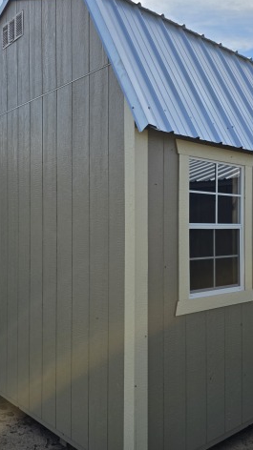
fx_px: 406
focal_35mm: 34
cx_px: 148
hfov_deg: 34.5
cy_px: 223
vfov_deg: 58.0
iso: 80
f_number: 1.7
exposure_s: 1/6355
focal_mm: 6.3
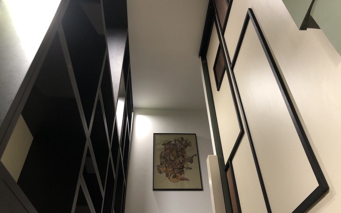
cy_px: 113
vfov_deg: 41.8
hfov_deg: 62.9
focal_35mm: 30
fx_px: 279
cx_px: 170
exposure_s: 1/11
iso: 100
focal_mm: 4
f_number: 1.8
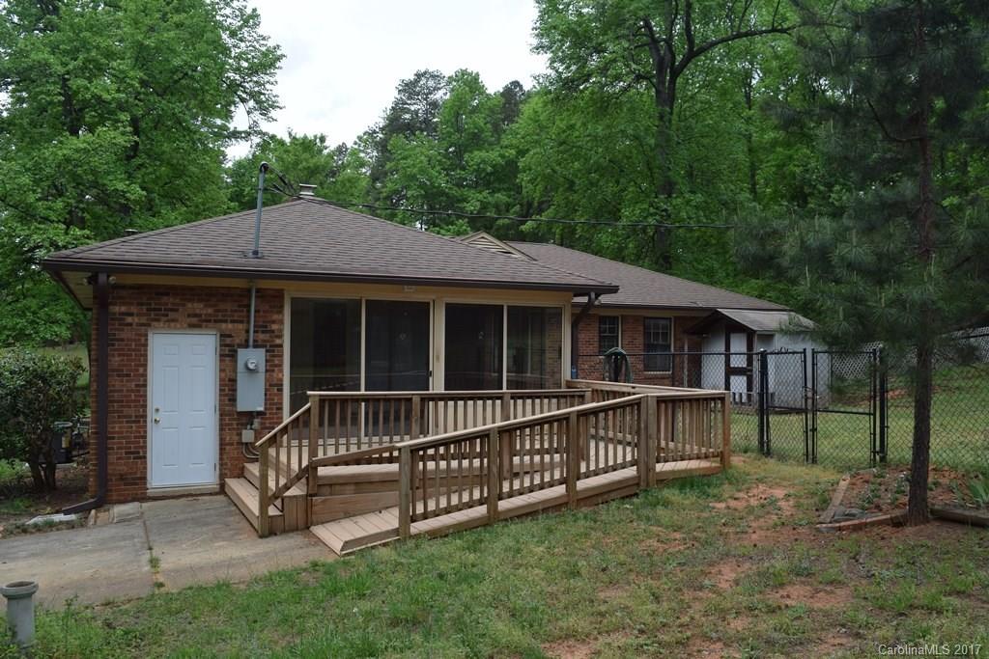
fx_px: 742
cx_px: 494
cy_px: 330
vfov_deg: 47.9
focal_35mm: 27
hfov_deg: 67.4
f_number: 8
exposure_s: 1/250
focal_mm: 18
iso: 200
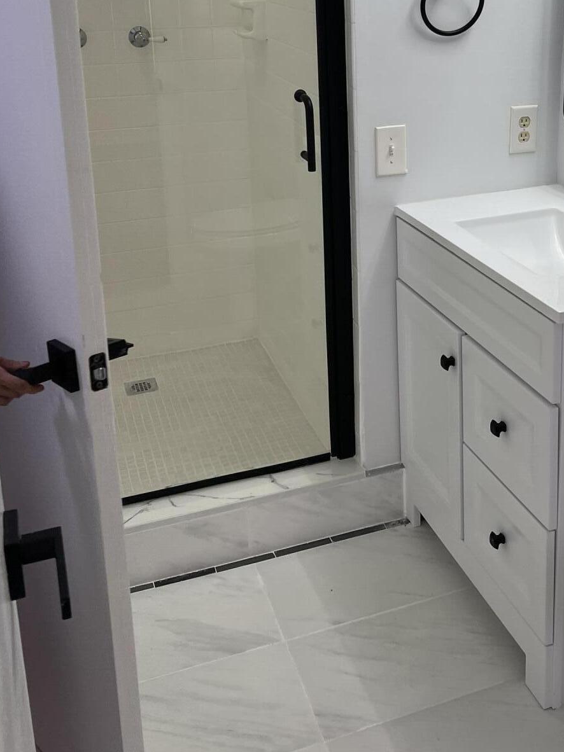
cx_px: 409
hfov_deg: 32.4
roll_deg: +1.7
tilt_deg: -15.0
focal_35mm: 44
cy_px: 183
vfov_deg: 41.6
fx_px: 956
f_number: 1.5
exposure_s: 1/163
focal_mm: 5.7
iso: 50
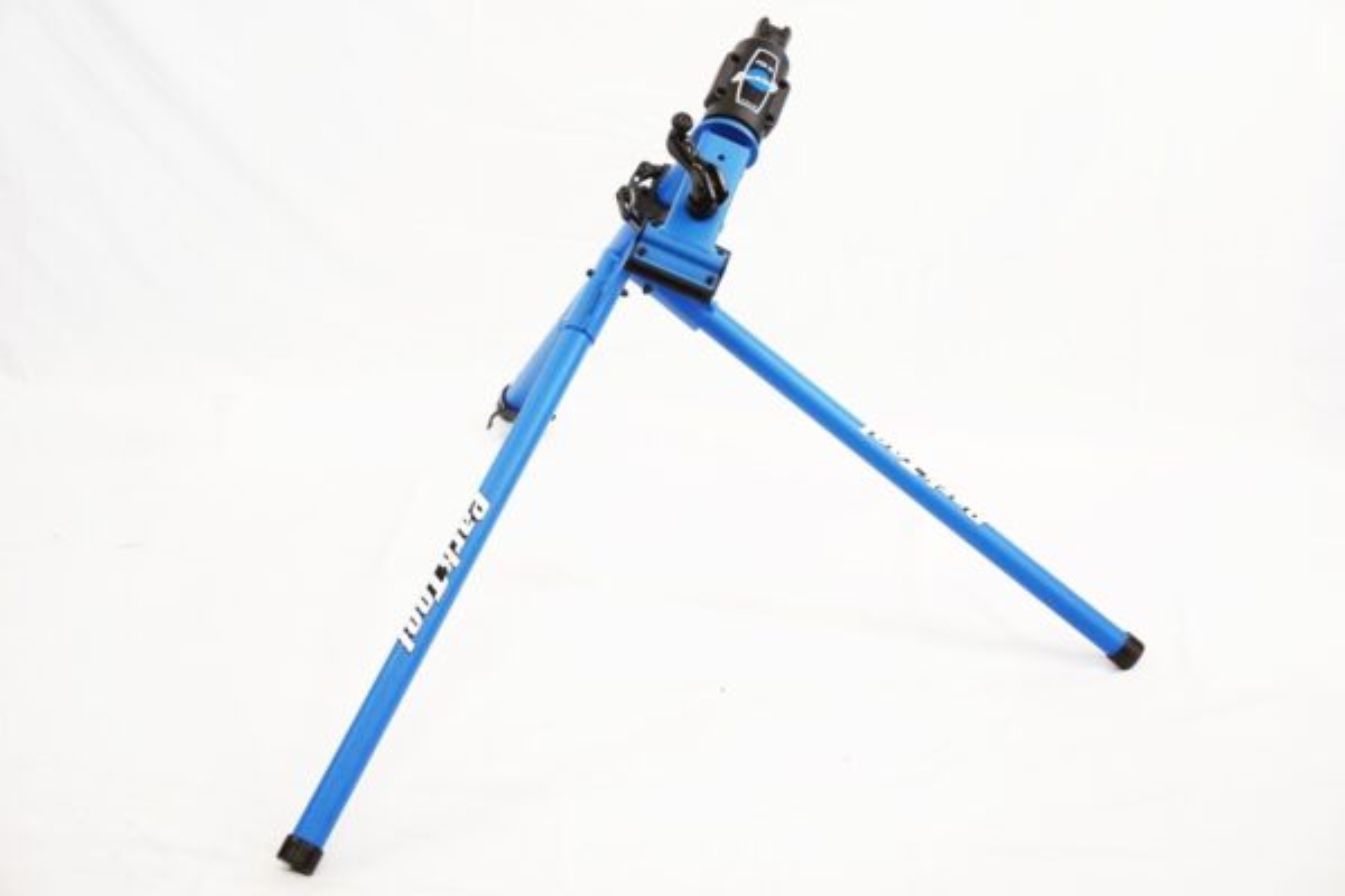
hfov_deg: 46.4
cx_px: 672
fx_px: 1569
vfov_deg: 31.9
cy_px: 448
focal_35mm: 42
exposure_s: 1/100
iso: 1600
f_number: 6.3
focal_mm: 28
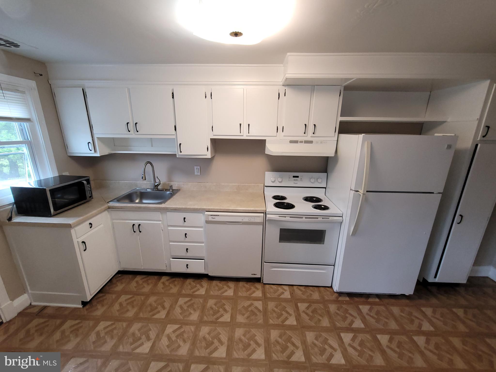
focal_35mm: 13
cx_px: 248
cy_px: 186
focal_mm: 2.2
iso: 160
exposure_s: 1/60
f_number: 2.2
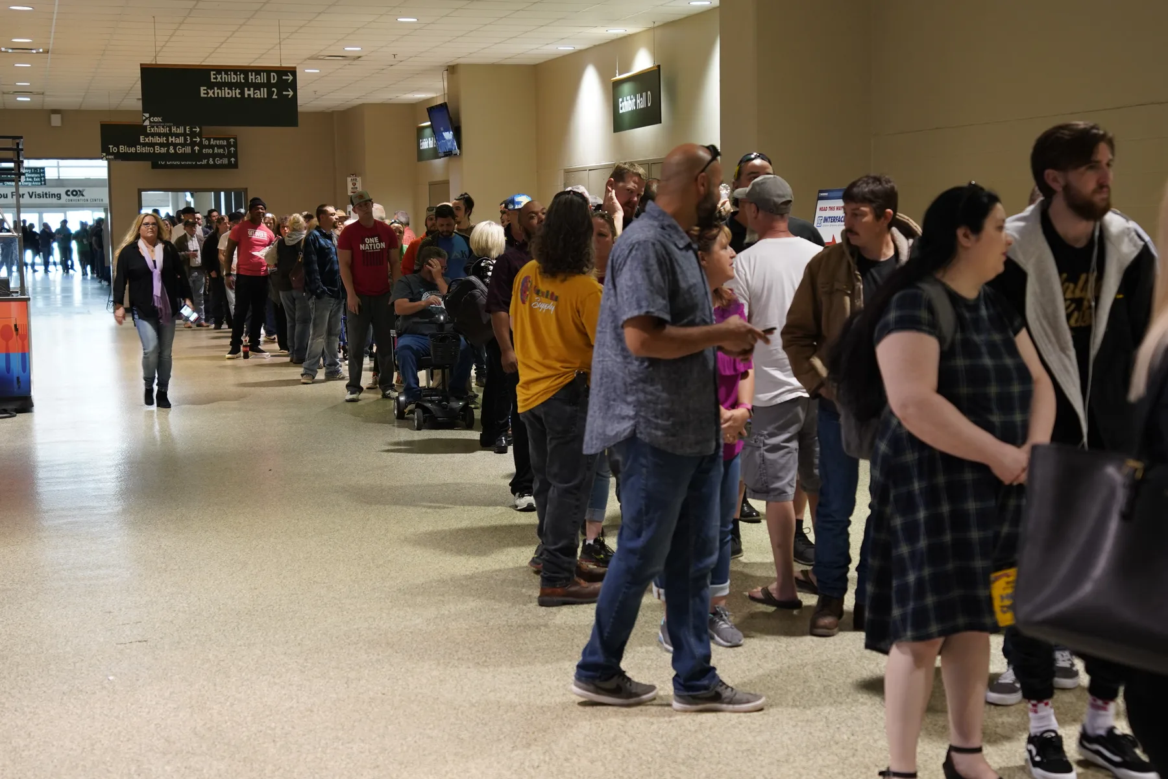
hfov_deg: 38.2
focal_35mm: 52
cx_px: 584
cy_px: 390
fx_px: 1687
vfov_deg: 26.0
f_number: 2.8
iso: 800
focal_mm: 35
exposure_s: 1/60
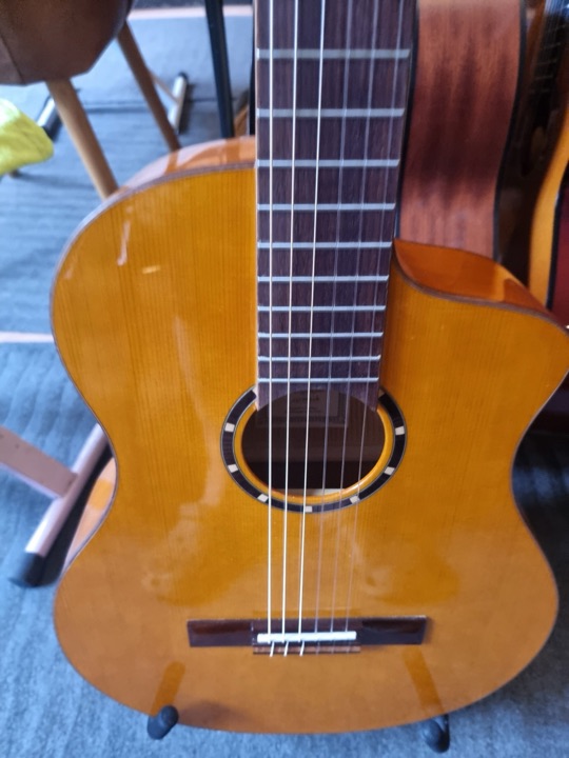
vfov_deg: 71.6
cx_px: 284
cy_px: 379
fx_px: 526
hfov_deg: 56.8
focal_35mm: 24
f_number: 1.8
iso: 800
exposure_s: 1/50
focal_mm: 6.7
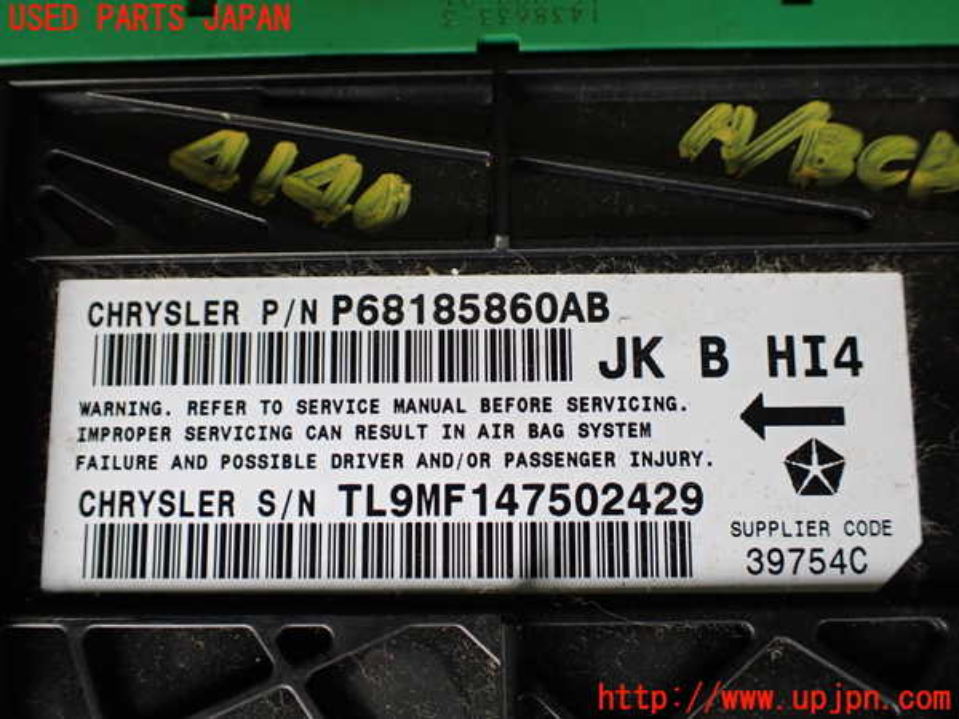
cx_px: 480
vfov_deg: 46.8
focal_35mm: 30
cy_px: 360
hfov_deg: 60.0
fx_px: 831
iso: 250
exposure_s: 1/125
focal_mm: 5.4
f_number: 2.3
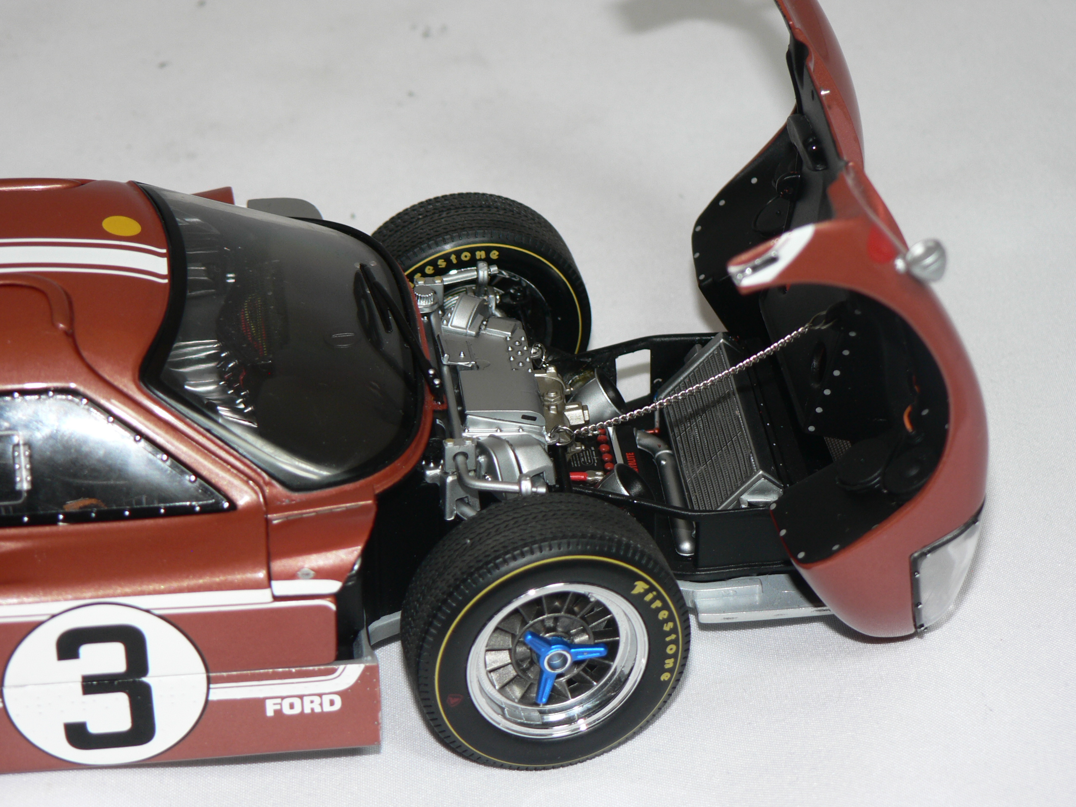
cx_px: 538
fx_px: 3077
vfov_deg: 14.9
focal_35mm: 99
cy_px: 404
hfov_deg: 19.8
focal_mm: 16.5
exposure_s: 1/60
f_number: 3.2
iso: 80
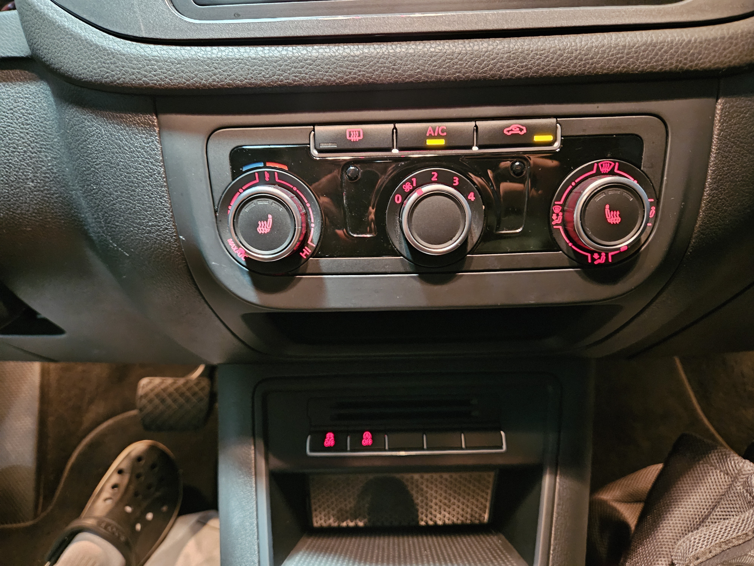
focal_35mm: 23
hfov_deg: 73.9
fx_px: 501
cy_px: 283
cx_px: 377
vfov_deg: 58.9
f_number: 1.8
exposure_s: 1/15
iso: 2000
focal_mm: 5.4
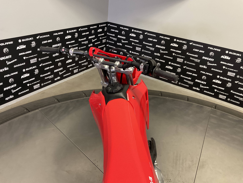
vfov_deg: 48.2
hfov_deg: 61.7
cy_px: 92
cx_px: 122
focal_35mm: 29
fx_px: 204
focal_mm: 3
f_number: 1.8
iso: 200
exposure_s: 1/40
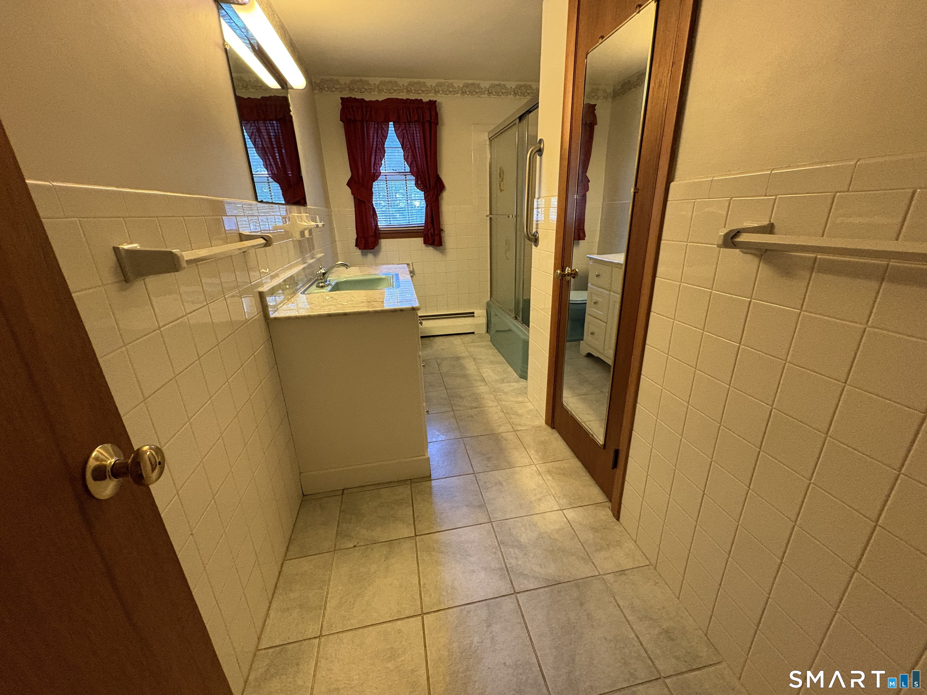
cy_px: 348
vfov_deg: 85.7
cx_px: 464
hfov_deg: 102.1
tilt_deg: -20.8
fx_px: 375
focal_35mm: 14
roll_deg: +1.6
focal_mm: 2.22
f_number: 2.2
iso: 640
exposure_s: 1/60
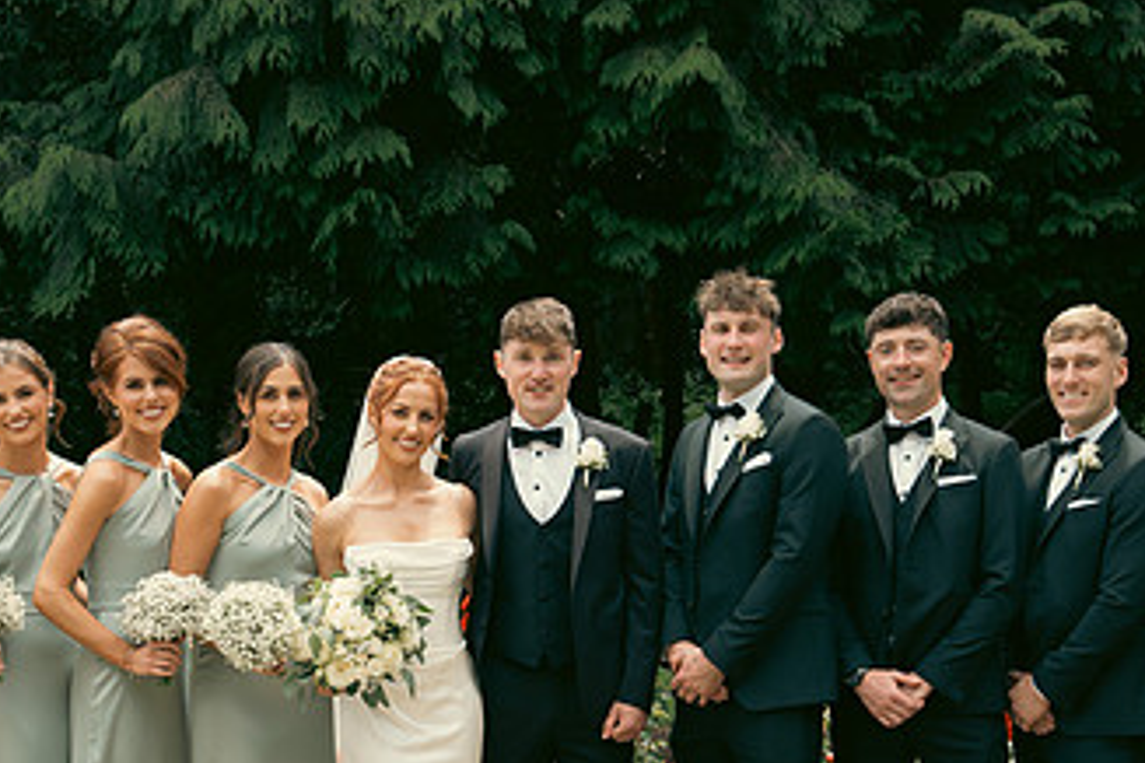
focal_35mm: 62
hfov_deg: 32.4
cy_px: 607
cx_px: 567
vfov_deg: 21.6
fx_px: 1972
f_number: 5
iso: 80
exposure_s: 1/160
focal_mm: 35
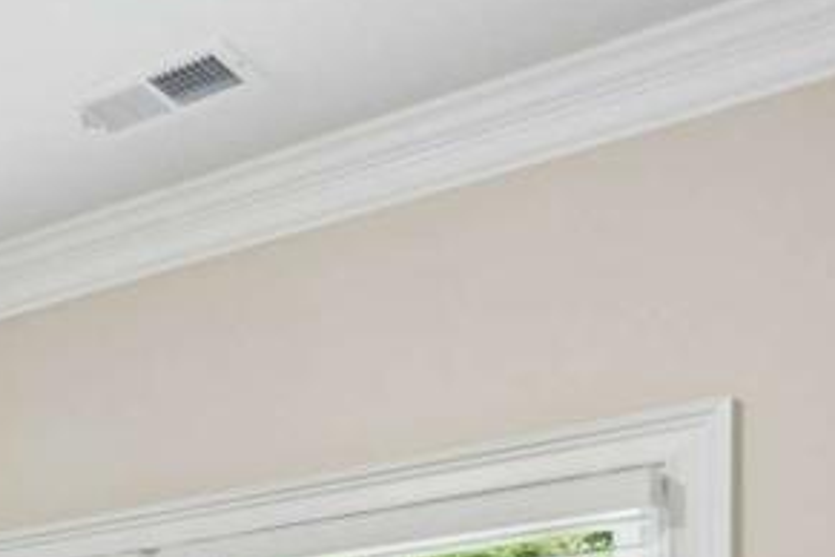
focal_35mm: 66
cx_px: -482
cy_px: 876
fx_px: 1531
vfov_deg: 18.0
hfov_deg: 23.2
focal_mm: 16
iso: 400
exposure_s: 1/20
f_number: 4
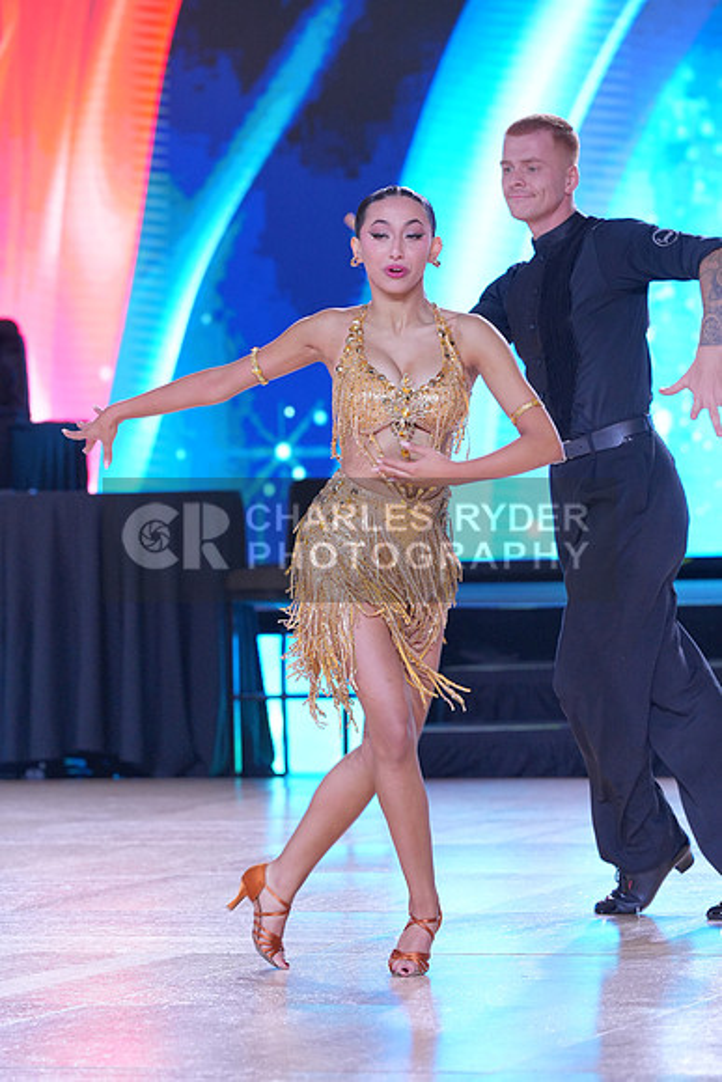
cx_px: 361
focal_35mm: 178
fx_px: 5351
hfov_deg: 7.7
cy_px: 541
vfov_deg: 11.5
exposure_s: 1/400
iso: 2500
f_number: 5.6
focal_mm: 178
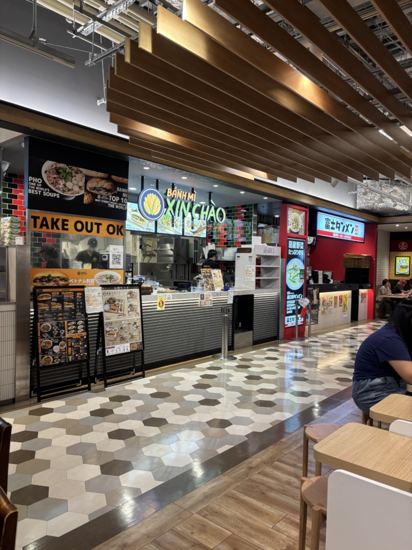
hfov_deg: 53.1
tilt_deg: -3.3
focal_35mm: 26
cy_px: 275
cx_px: 206
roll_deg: -1.0
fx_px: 413
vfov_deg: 67.3
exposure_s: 1/106
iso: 125
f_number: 1.6
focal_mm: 5.96
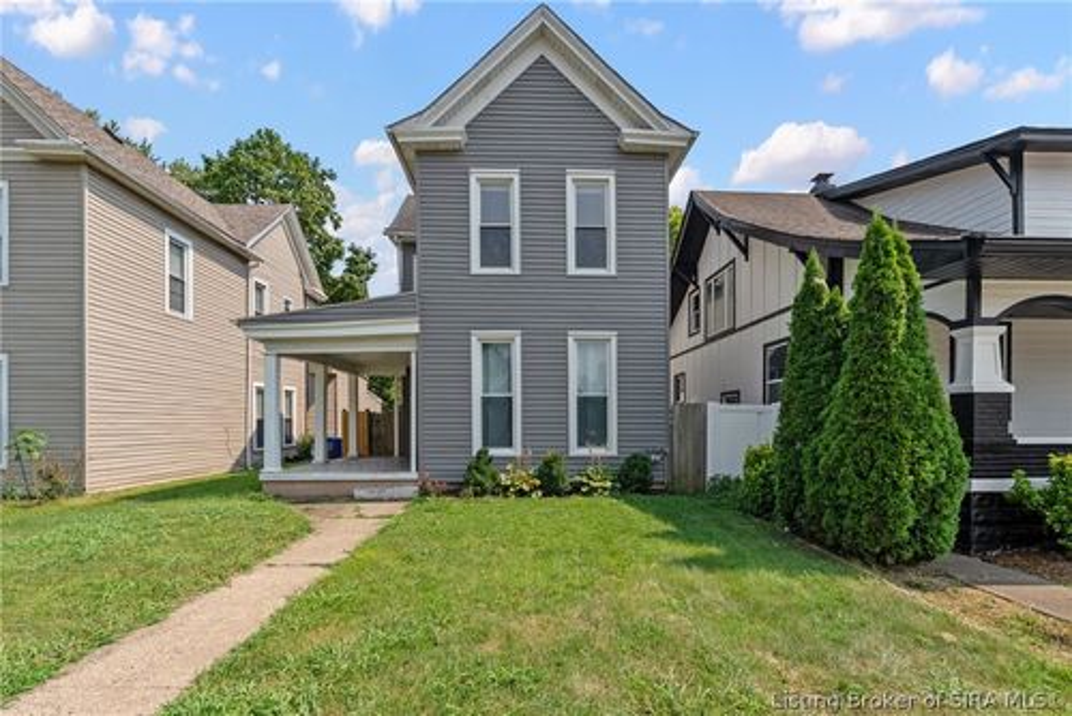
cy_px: 358
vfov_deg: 73.8
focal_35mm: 16
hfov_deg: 96.7
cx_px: 536
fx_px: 477
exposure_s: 1/100
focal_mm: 16
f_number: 11
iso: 400
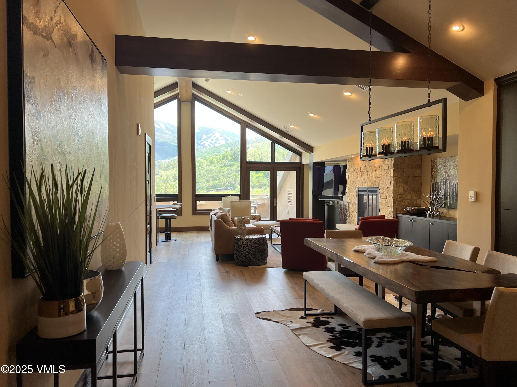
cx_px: 258
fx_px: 388
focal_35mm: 26
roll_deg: -0.4
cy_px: 194
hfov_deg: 67.3
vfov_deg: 53.1
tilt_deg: -2.1
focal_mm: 5.7
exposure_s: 1/120
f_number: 1.5
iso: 50
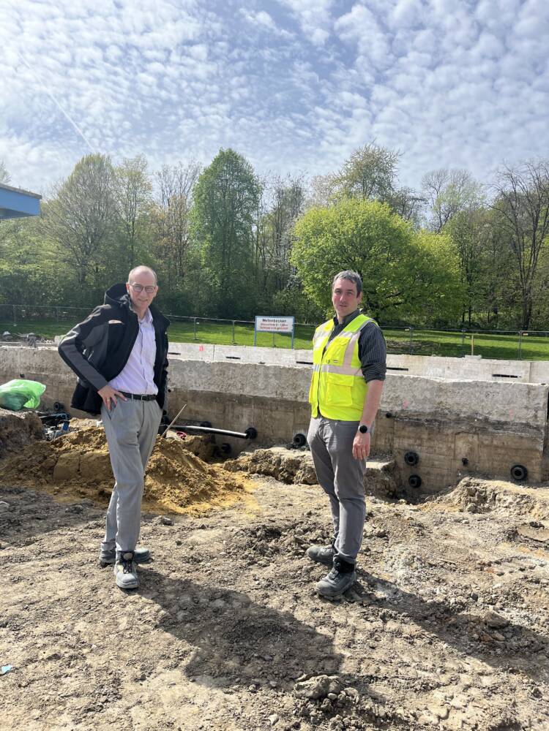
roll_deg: -2.7
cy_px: 366
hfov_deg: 53.1
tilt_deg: -2.3
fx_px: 550
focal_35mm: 26
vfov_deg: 67.3
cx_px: 274
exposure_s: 1/3745
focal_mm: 5.1
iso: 50
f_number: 1.6
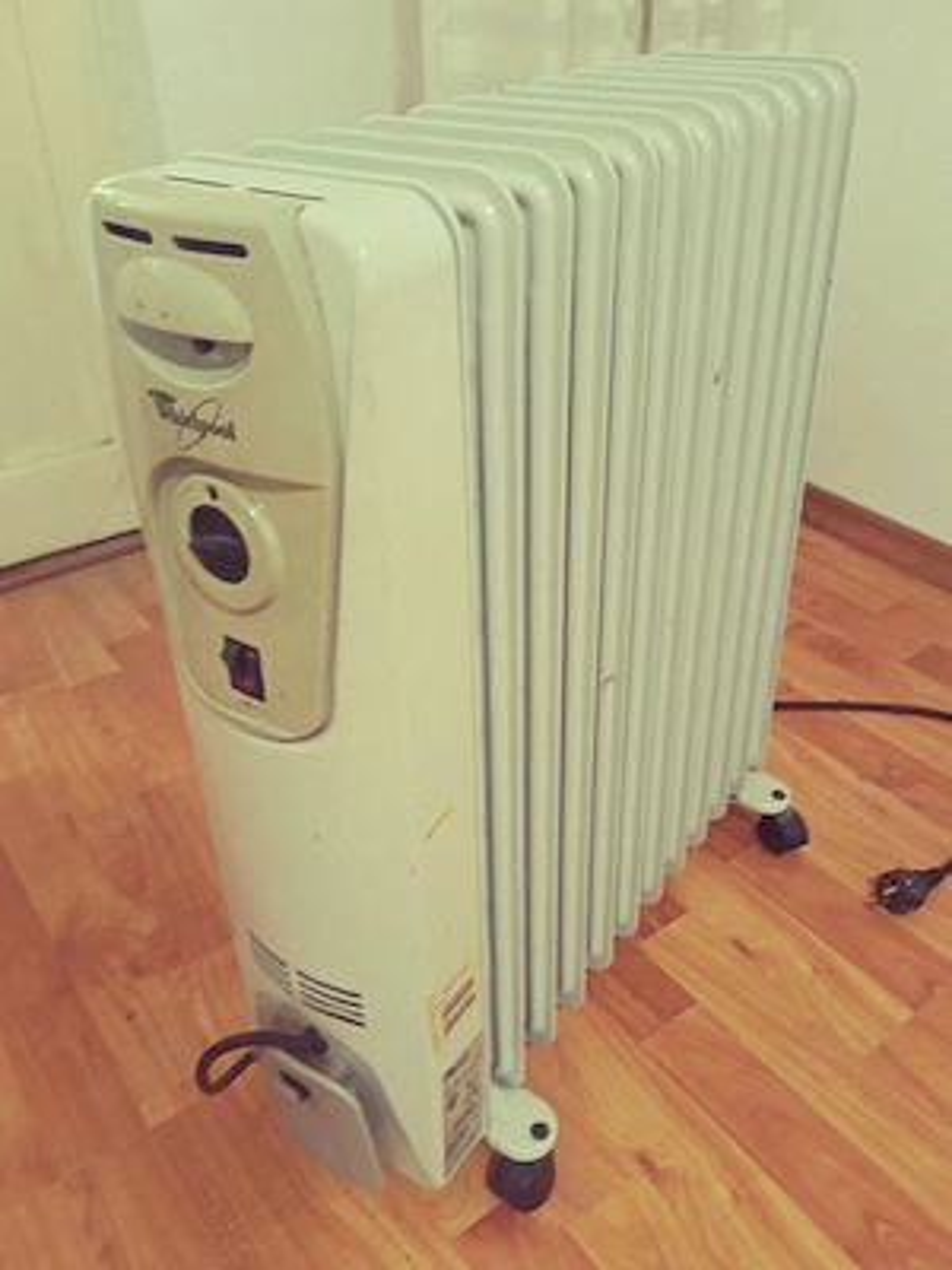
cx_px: 476
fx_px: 1100
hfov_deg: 46.8
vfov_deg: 60.0
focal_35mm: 30
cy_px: 635
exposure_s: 1/20
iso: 6637
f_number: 1.75
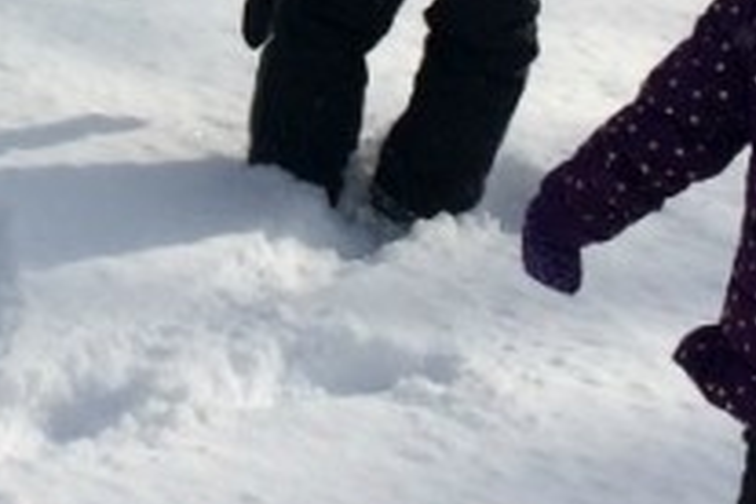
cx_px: -99
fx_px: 3129
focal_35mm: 149
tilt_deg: -10.4
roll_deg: -2.4
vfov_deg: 8.9
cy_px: -376
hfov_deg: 13.5
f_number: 2.2
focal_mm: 4.15
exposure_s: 1/3165
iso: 32
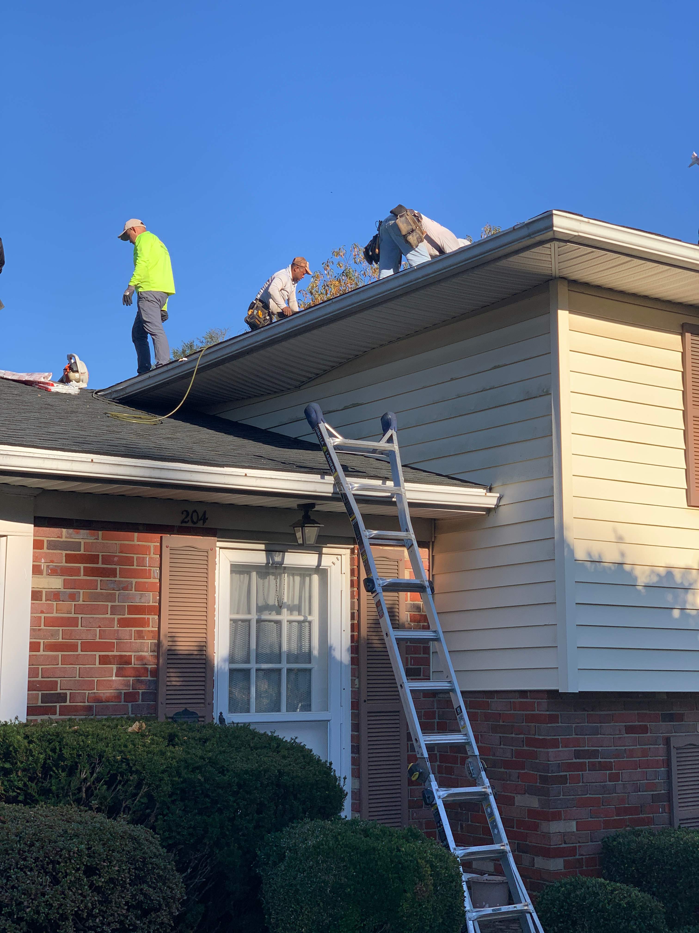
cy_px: 466
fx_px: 1400
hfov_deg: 28.0
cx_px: 350
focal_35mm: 52
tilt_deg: +9.3
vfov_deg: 36.8
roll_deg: +0.1
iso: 16
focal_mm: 6
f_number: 2.4
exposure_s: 1/685
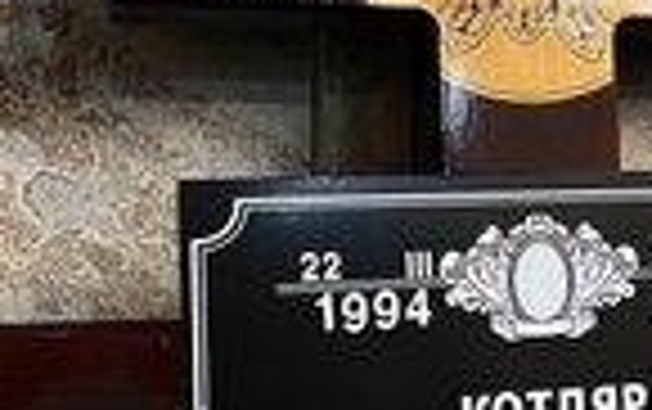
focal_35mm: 76
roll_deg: -1.9
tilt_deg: -5.3
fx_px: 1352
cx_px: 463
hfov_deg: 26.9
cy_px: 176
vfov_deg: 17.2
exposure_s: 1/33
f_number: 1.6
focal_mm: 5.1
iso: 400
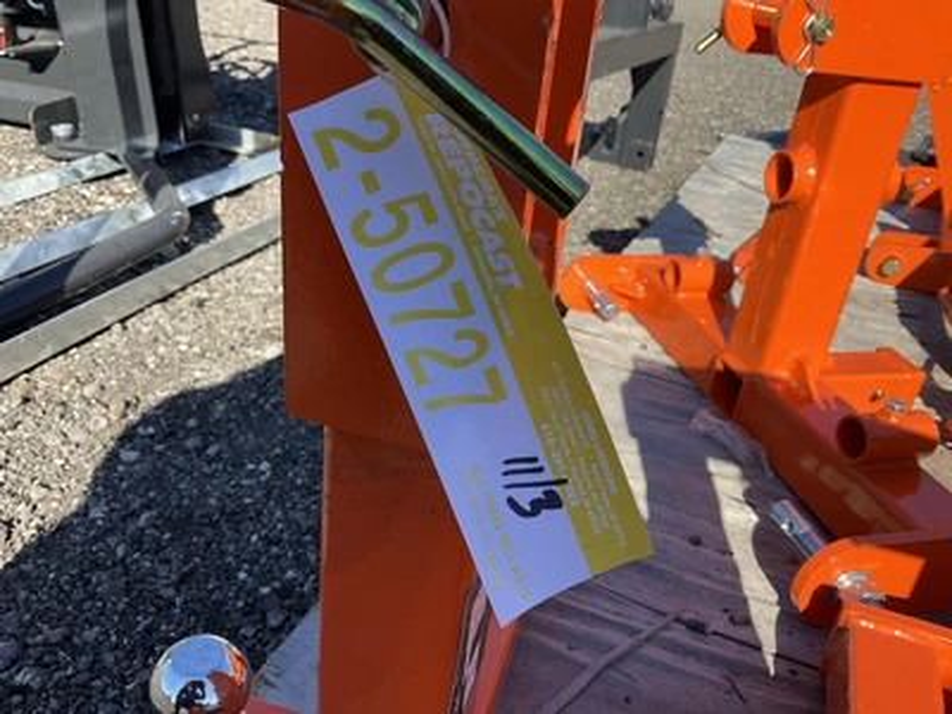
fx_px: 798
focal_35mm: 29
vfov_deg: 48.2
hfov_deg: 61.7
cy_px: 357
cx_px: 476
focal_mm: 3
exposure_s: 1/869
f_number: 1.8
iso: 25
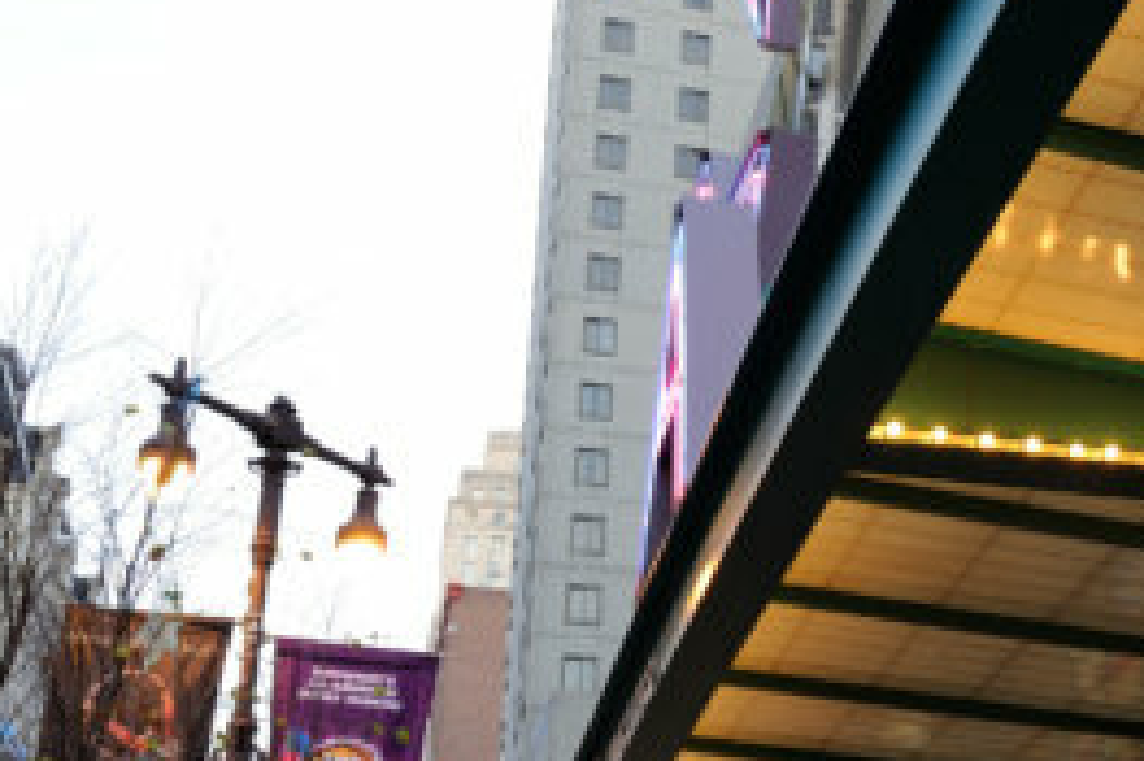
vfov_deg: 21.1
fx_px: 2032
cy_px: 531
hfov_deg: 28.7
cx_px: 1235
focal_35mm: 64
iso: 200
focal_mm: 24
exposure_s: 1/1.6
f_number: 11
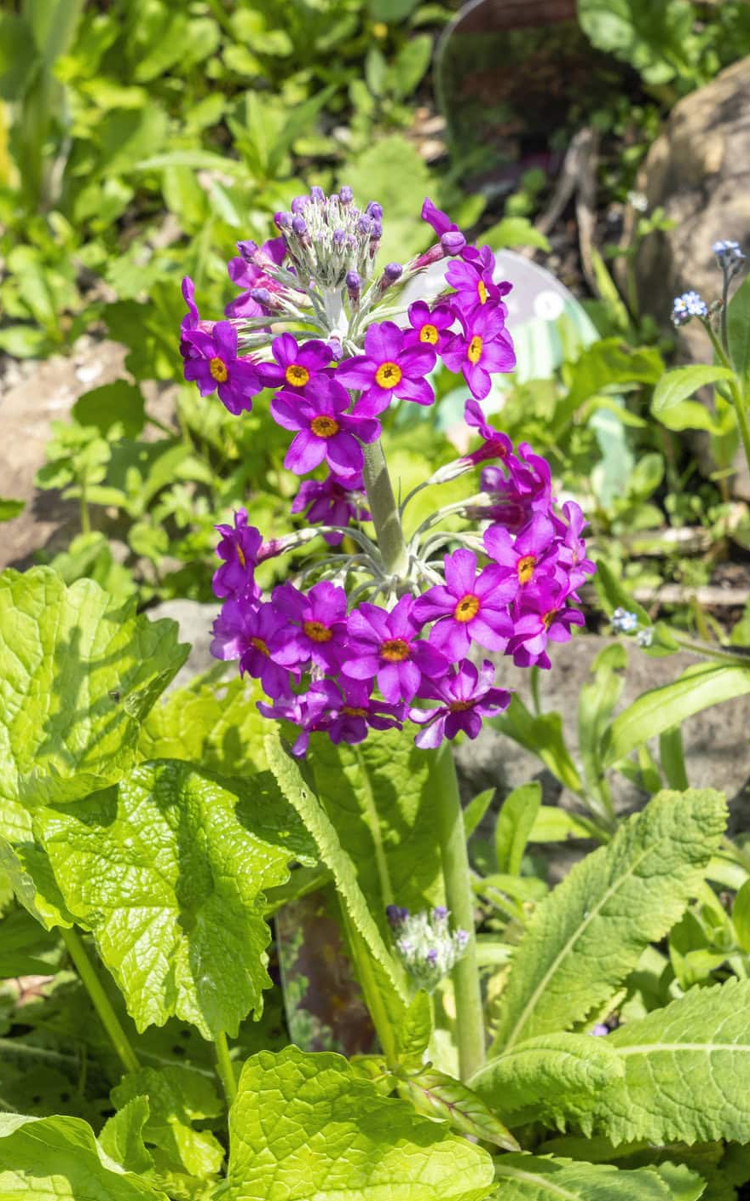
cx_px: 384
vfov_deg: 30.6
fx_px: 2191
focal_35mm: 67
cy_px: 606
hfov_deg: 19.4
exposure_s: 1/100
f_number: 13
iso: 100
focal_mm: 65
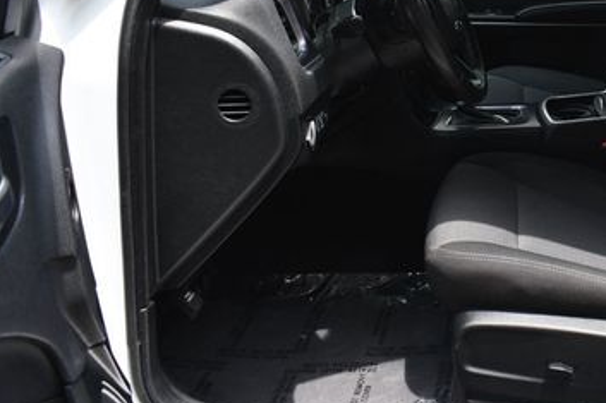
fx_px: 824
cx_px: 534
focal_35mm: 49
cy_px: 93
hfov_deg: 37.9
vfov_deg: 27.1
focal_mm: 18
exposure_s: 1/250
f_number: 5.6
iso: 250
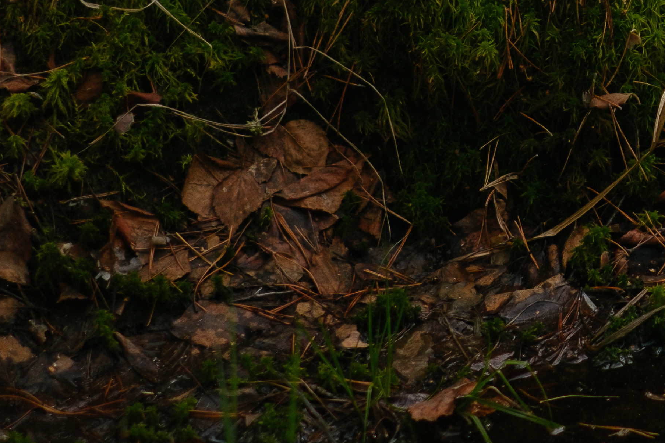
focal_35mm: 176
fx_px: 3251
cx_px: 979
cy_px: -184
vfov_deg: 7.7
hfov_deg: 11.2
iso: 200
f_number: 2
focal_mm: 35
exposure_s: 1/1900
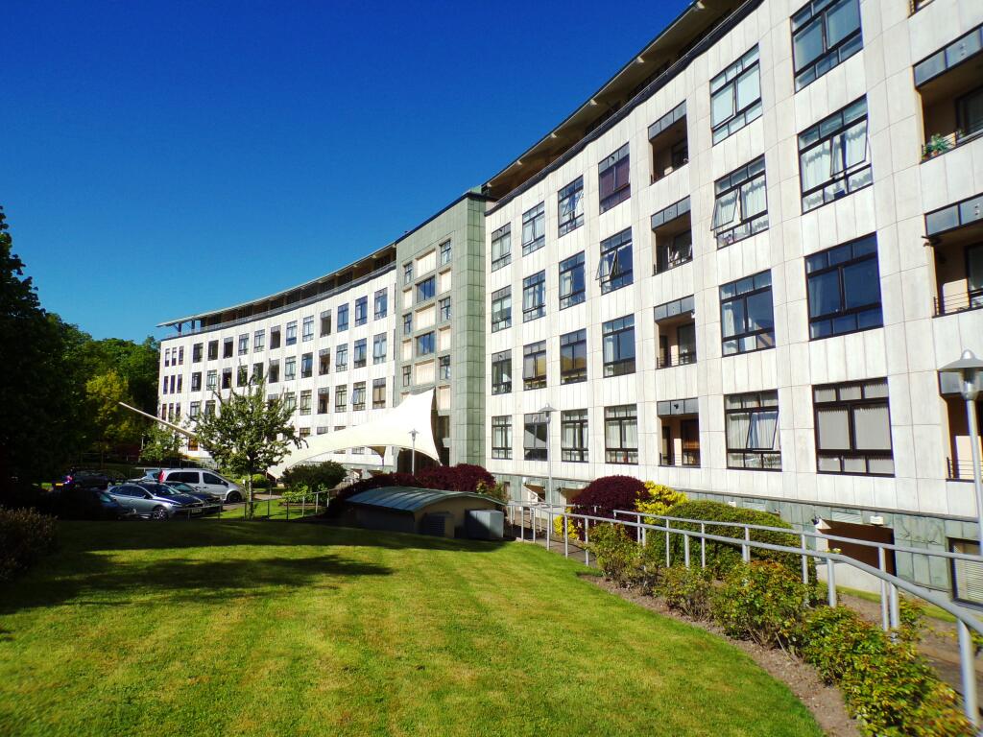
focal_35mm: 24
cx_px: 492
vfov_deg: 56.8
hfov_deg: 71.6
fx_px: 682
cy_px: 368
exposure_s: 1/550
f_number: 5.8
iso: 80
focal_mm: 4.3
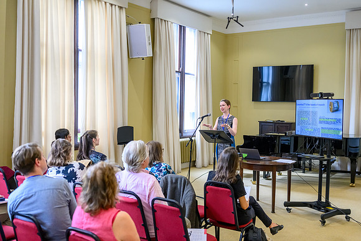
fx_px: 387
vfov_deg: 34.6
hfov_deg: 50.0
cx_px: 180
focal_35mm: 39
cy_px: 120
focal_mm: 38
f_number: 2
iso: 2800
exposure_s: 1/640
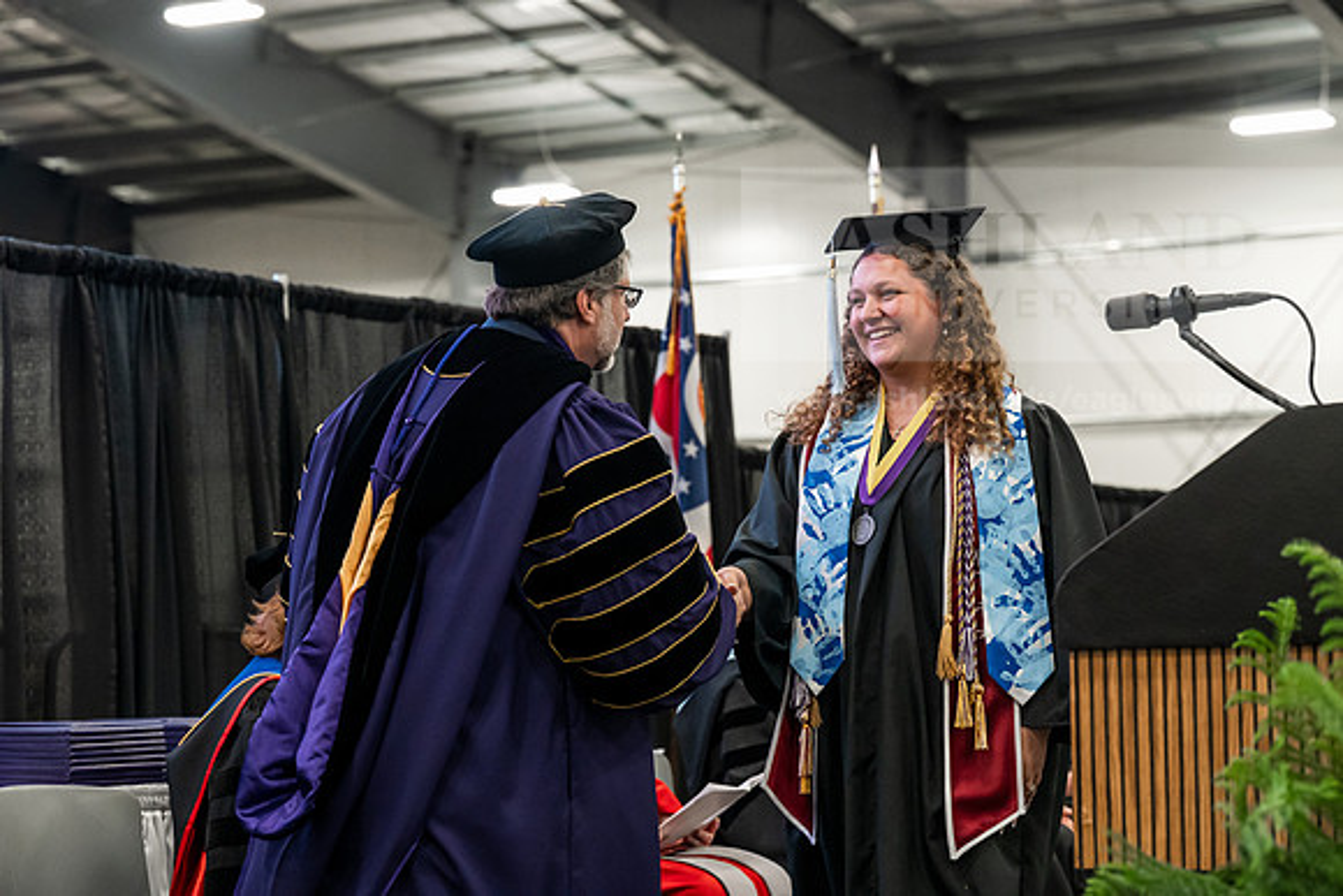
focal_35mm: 86
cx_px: 672
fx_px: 3209
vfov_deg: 15.9
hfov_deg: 23.6
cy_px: 448
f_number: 4.5
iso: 4000
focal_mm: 86
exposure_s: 1/200
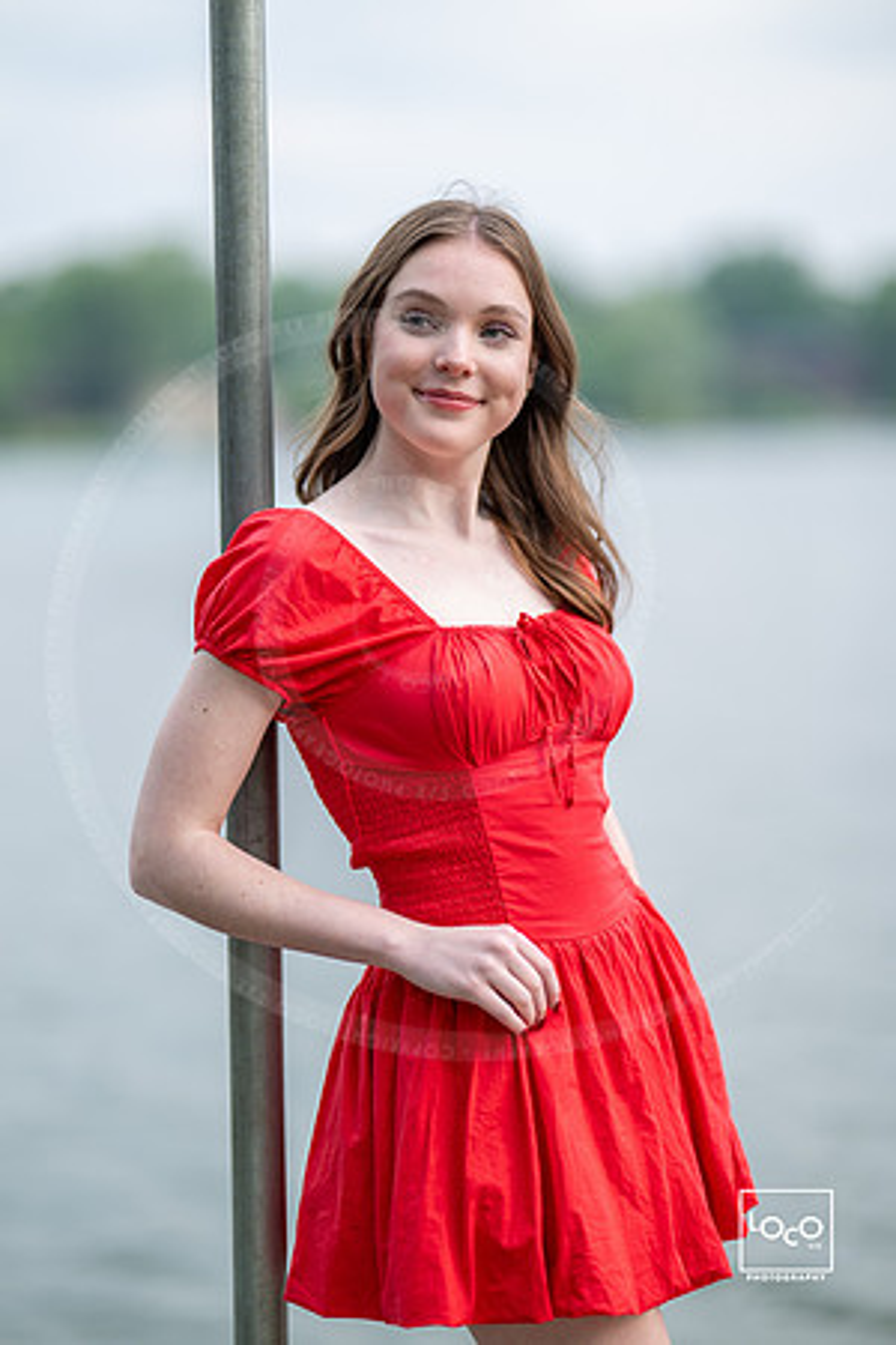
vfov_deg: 23.9
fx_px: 3173
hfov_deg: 16.1
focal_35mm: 85
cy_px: 672
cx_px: 448
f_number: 1.2
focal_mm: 85
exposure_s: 1/200
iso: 80
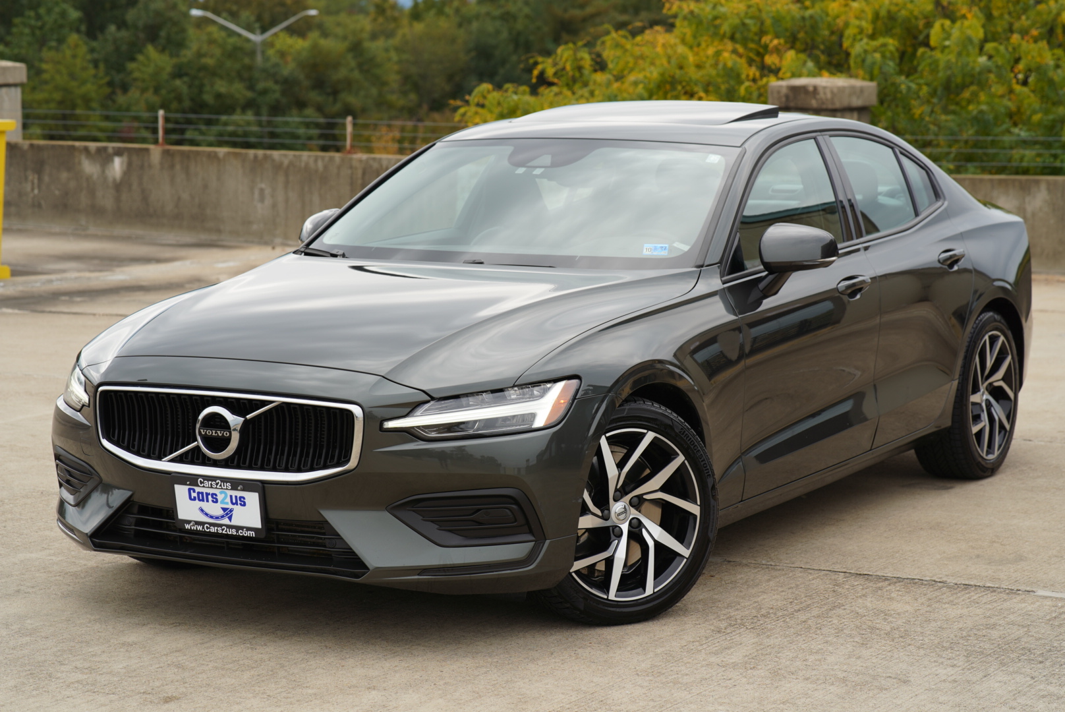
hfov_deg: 23.9
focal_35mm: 85
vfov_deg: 16.1
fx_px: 2516
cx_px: 532
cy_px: 356
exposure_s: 1/250
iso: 100
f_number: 4.5
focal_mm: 85
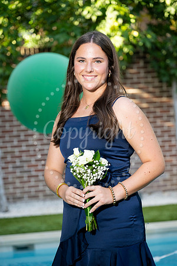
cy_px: 133
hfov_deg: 11.4
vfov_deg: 17.1
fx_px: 885
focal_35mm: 120
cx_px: 88
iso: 400
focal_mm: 120
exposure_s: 1/200
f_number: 4.5
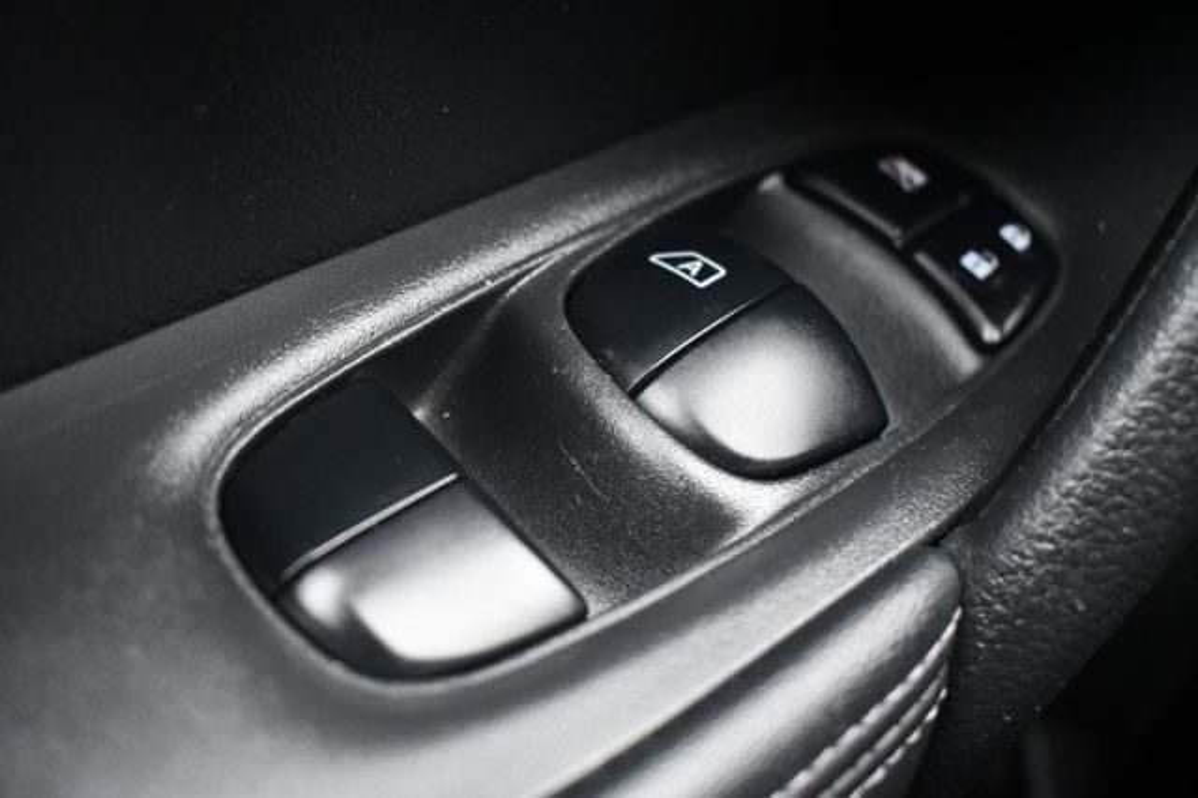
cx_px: 599
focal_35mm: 48
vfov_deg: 28.0
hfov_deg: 41.1
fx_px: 1596
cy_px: 399
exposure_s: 1/125
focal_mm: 32
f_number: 4.5
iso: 3200
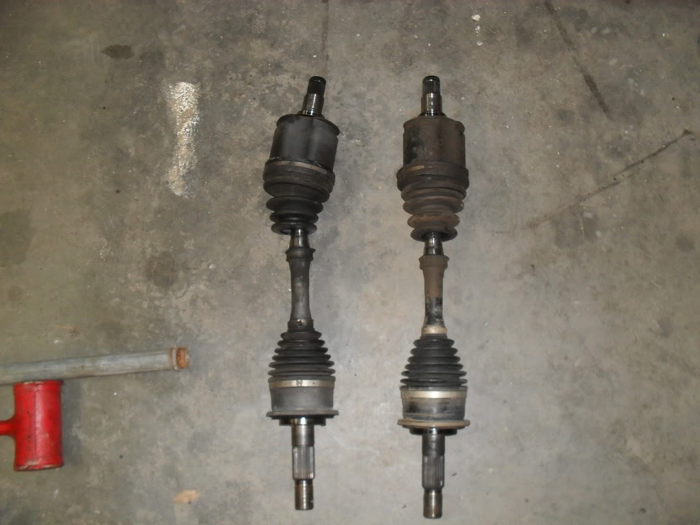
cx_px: 350
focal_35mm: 35
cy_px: 262
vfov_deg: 40.7
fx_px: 708
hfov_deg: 52.6
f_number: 3.2
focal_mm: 6.3
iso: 200
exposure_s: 1/45
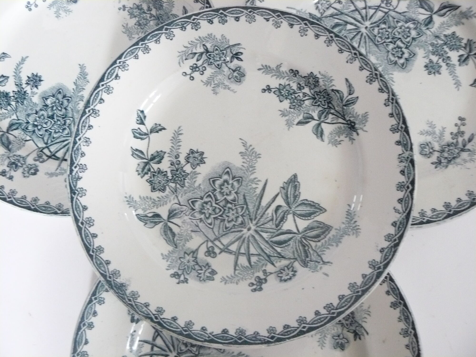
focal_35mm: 36
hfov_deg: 51.4
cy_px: 178
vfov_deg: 39.7
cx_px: 238
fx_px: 495
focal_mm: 6
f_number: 2.8
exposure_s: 1/25
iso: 400
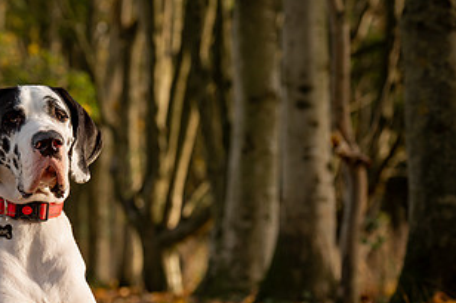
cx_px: 53
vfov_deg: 8.5
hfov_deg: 12.6
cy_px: 197
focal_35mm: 162
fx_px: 2051
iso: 100
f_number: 4
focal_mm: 86
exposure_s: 1/320
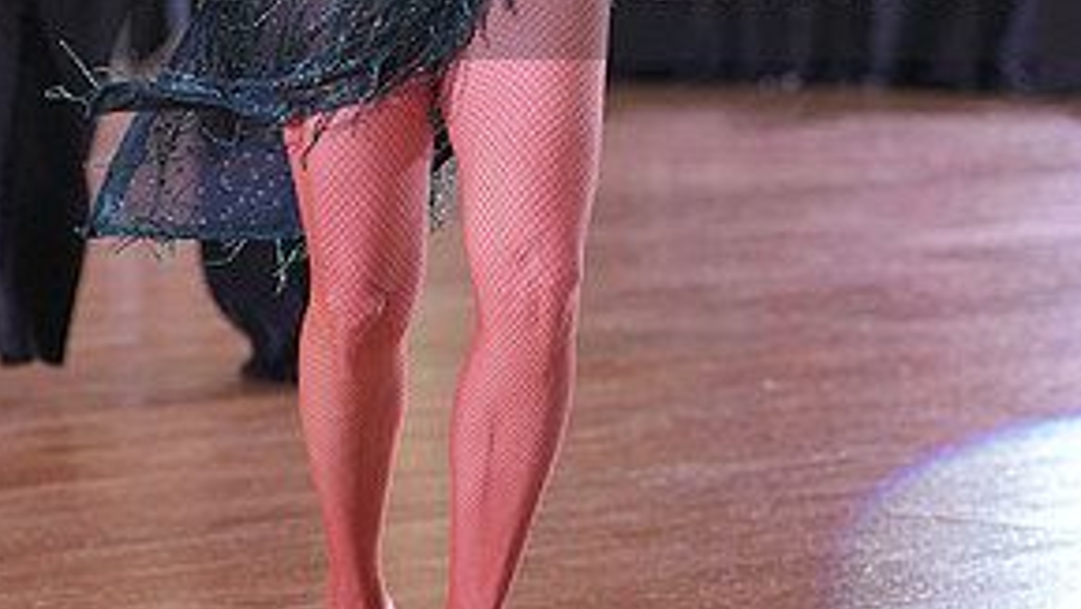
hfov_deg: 10.6
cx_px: 582
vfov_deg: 5.9
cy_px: -64
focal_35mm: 204
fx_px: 5851
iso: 1600
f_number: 4
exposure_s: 1/500
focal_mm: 97
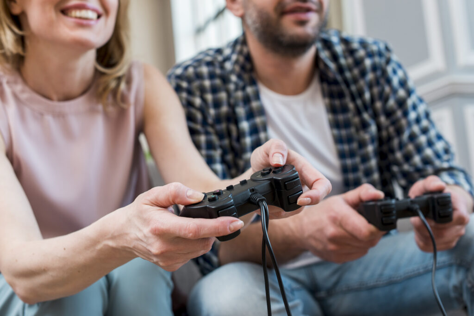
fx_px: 658
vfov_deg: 27.0
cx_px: 237
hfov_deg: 39.6
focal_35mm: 50
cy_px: 158
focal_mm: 50
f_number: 4.5
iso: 400
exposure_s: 1/160
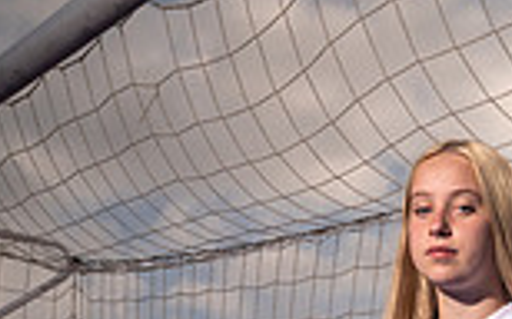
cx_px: 452
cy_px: 731
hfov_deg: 19.7
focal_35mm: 104
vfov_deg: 10.9
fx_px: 1450
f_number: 8
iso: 100
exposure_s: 1/250
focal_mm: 35
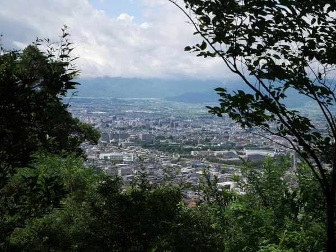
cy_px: 126
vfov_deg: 23.0
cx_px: 168
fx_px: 622
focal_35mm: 64
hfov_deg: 30.2
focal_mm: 32
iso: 200
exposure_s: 1/320
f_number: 9
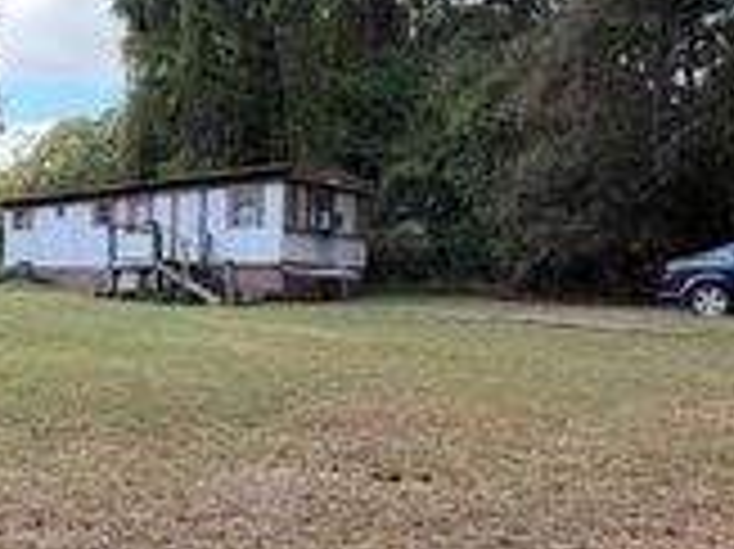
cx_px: 212
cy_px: 290
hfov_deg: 42.9
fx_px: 911
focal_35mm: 43
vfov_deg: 33.5
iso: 64
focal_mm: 2.22
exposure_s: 1/228
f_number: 2.2
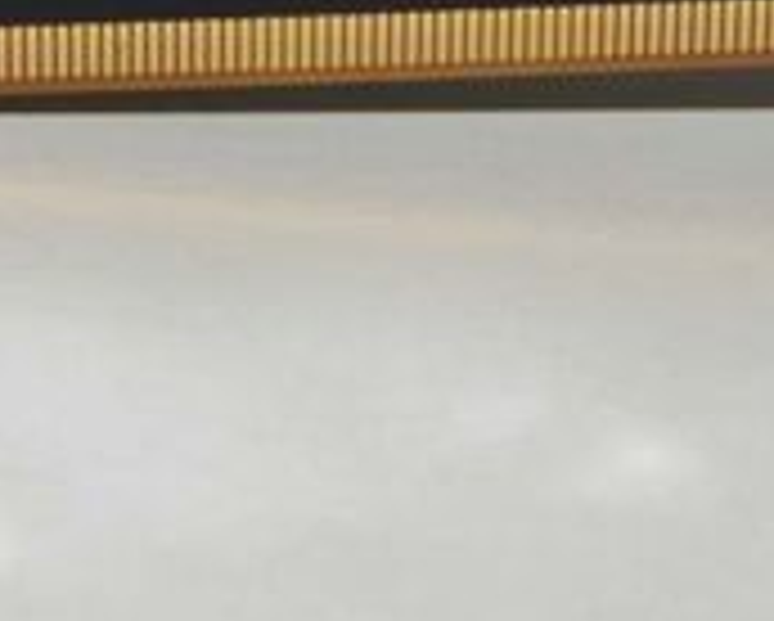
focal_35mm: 366
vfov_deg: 4.2
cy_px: -763
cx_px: -472
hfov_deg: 5.2
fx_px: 8405
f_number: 10
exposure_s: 1/200
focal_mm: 35
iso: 200
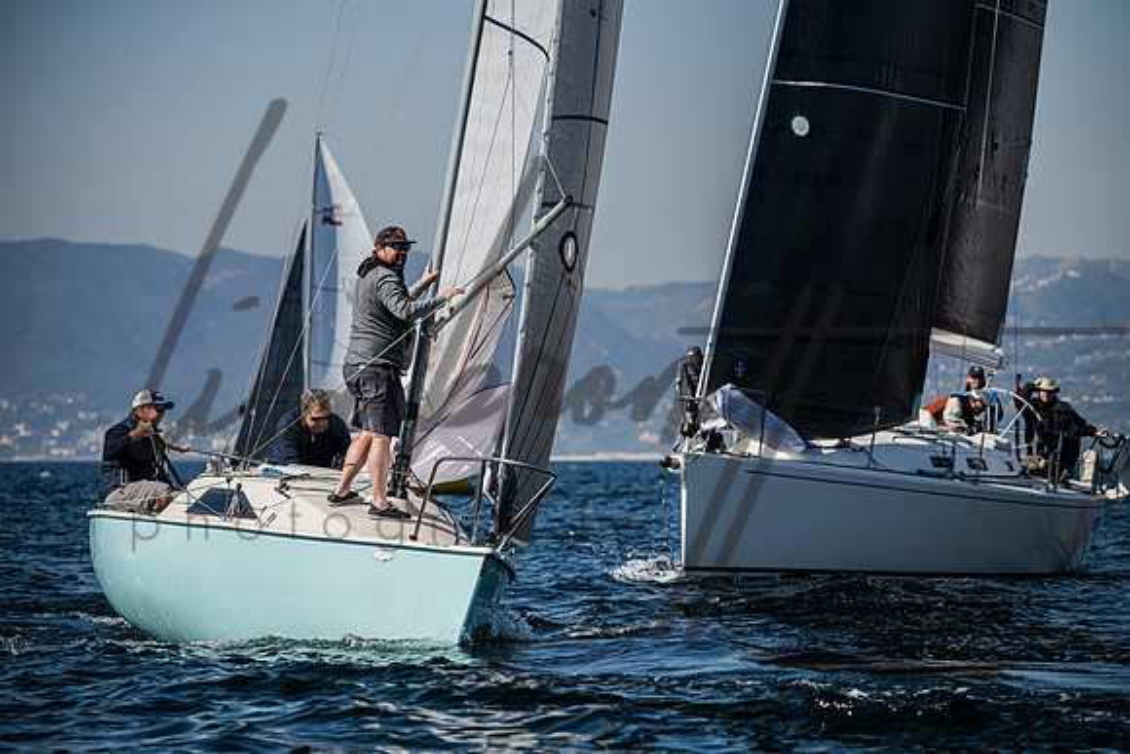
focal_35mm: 181
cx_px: 565
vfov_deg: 7.6
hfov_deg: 11.3
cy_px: 377
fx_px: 5691
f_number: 4.8
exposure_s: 1/5000
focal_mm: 180
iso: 400
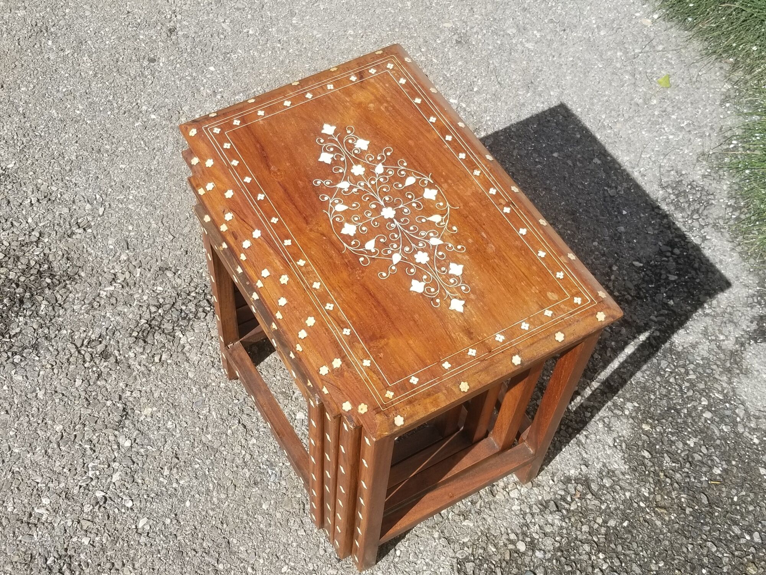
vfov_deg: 53.1
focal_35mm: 26
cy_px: 288
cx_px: 383
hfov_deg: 67.3
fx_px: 575
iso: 50
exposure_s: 1/1912
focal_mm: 4.25
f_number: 1.7
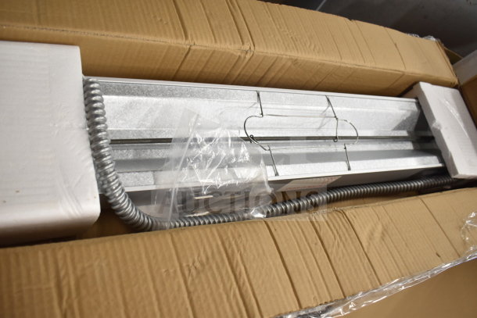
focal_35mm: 30
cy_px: 159
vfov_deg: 43.6
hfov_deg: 61.9
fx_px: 398
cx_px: 238
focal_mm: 20
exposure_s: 1/30
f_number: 3.8
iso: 640
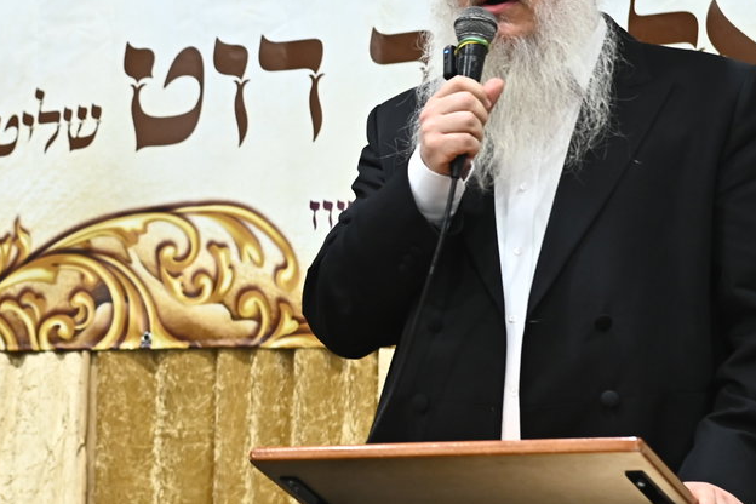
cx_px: 62
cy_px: 202
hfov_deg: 14.6
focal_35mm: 139
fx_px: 2919
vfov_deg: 9.9
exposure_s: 1/200
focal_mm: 62
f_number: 4
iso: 1600
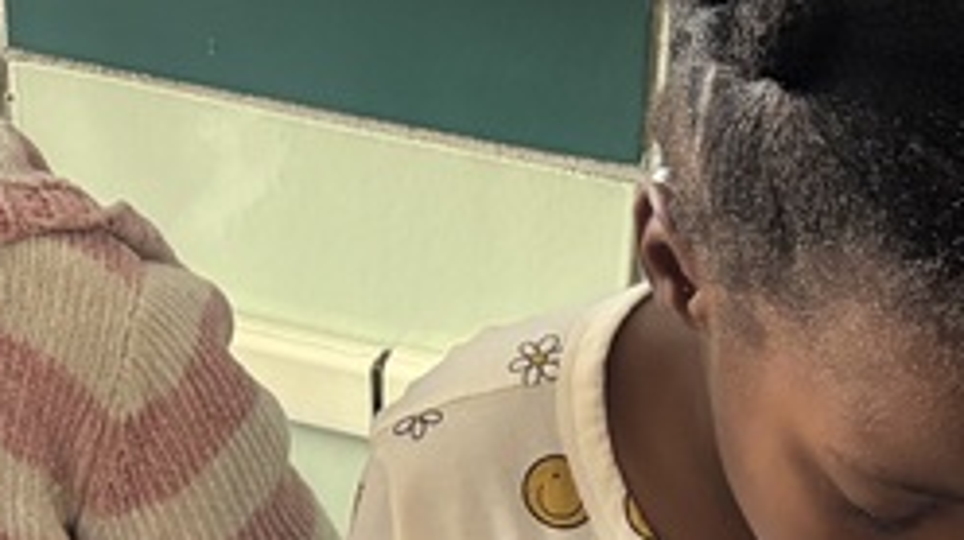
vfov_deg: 9.6
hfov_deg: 18.3
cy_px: 1111
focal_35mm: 117
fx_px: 2988
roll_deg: +2.3
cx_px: 315
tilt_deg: -42.4
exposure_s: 1/60
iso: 400
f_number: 1.6
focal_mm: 5.96
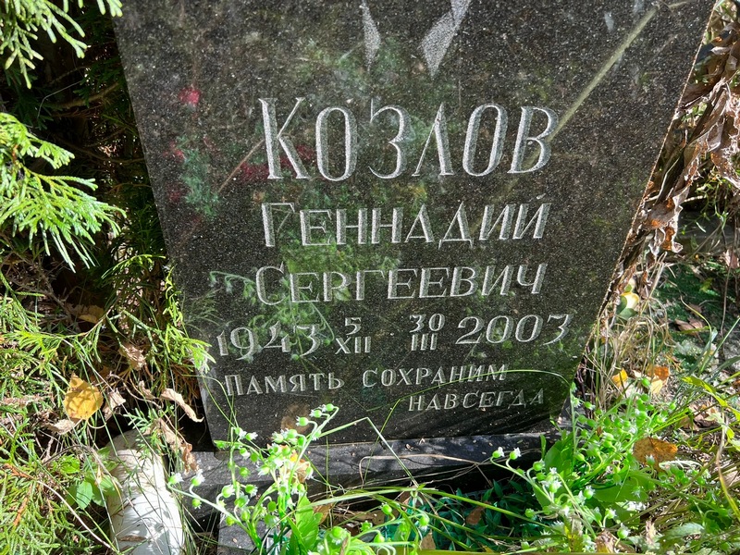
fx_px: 556
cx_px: 370
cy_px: 278
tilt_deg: -36.0
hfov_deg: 67.3
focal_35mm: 26
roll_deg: -6.7
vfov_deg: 53.1
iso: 50
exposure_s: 1/547
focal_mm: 5.7
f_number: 1.5
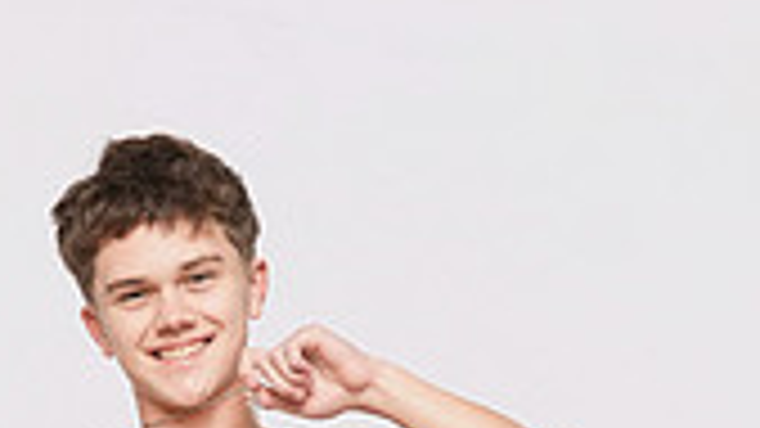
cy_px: 964
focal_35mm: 106
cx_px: 216
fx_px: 2136
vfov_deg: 10.2
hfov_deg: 20.1
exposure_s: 1/200
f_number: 9
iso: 1000
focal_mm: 38
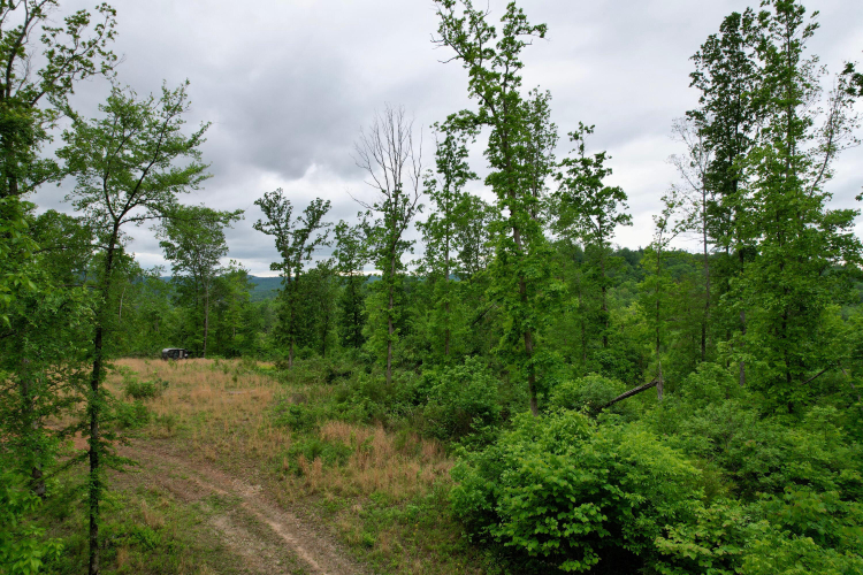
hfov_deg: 78.6
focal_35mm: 22
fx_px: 527
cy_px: 288
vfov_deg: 57.2
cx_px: 432
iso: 100
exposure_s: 1/500
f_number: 2.8
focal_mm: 8.38
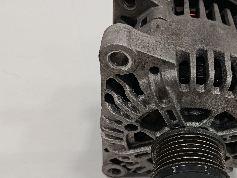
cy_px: 110
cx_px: 183
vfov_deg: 33.4
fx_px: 294
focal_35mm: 43
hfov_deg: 42.3
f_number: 1.7
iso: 1019
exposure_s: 1/100
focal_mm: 5.24
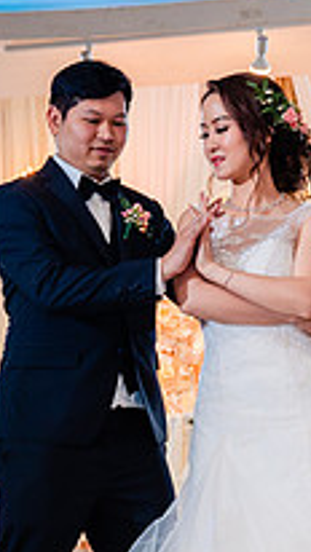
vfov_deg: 20.9
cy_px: 340
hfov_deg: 11.8
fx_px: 1494
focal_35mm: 102
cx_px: 256
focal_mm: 28
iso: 1000
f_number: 3.5
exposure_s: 1/160
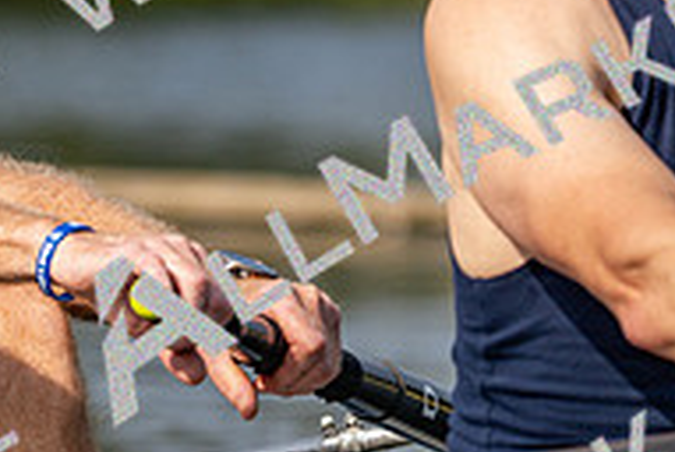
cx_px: -209
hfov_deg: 2.3
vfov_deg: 1.5
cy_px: 90
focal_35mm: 904
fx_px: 16976
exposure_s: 1/1600
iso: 200
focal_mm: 298
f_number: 5.6
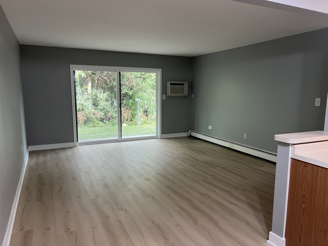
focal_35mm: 26
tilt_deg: -9.7
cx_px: 164
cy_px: 123
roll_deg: -0.1
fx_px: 246
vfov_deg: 53.1
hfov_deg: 67.3
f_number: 1.5
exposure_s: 1/60
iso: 100
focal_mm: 5.7
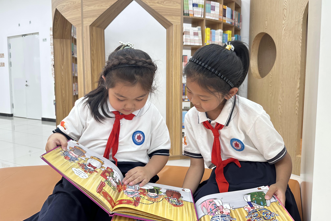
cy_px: 102
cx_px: 166
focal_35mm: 25
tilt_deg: -5.3
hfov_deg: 71.5
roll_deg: -0.2
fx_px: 230
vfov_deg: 51.2
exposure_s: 1/100
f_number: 1.78
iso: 100
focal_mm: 6.86
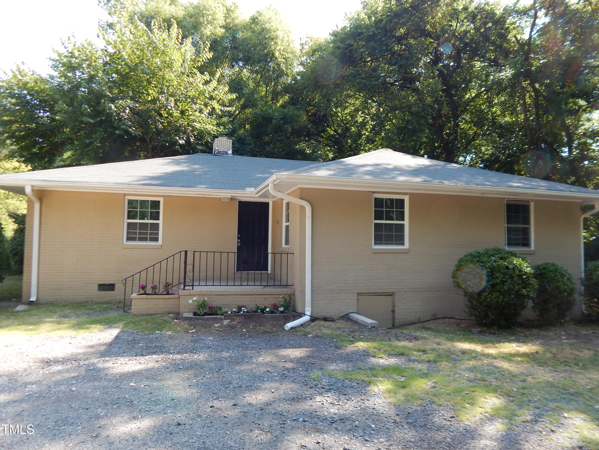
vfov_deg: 61.1
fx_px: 381
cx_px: 300
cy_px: 225
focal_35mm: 22
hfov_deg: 76.4
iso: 125
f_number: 3
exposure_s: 1/200
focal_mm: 4
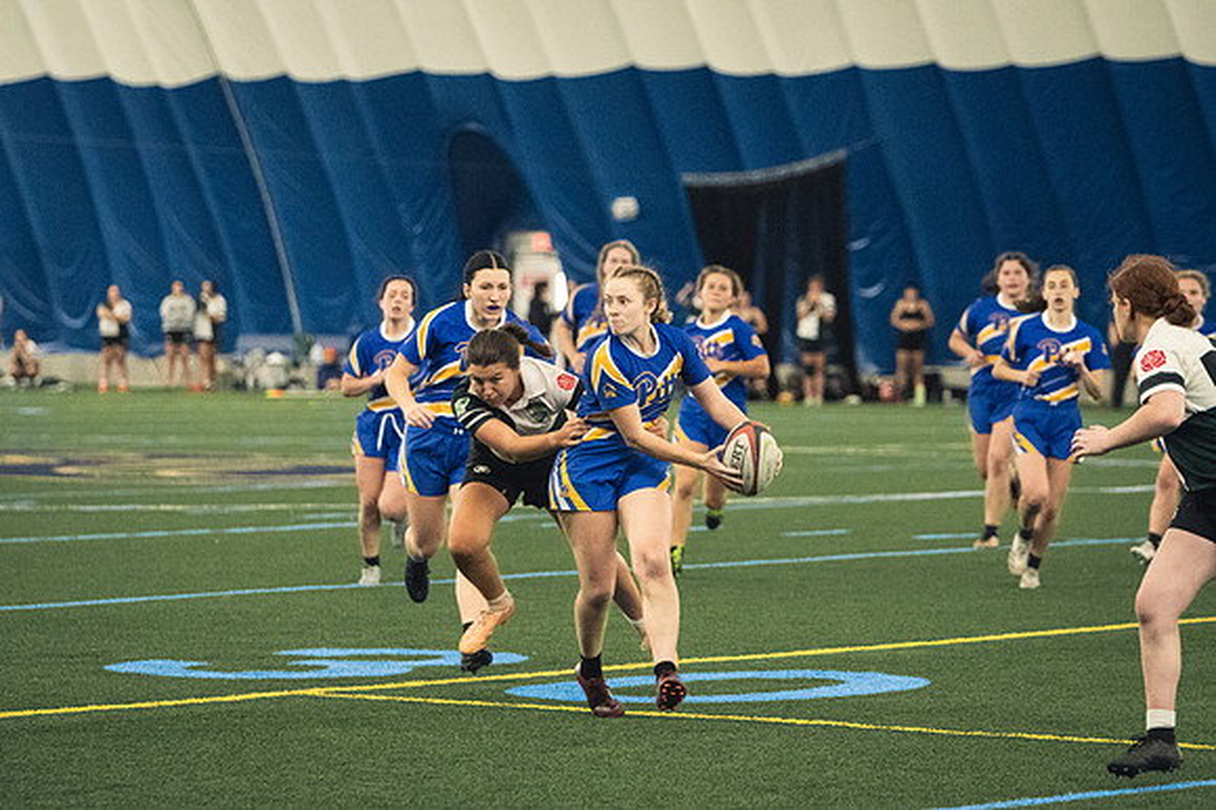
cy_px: 405
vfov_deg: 7.6
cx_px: 608
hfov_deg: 11.4
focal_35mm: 180
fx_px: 6076
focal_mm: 120
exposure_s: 1/500
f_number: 2.8
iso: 10000
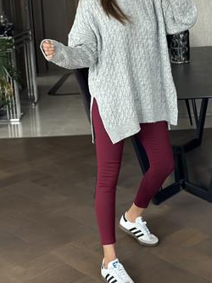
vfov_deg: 26.5
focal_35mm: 73
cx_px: 116
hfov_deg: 20.2
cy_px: 89
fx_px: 596
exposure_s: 1/40
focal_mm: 6.86
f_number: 1.78
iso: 400
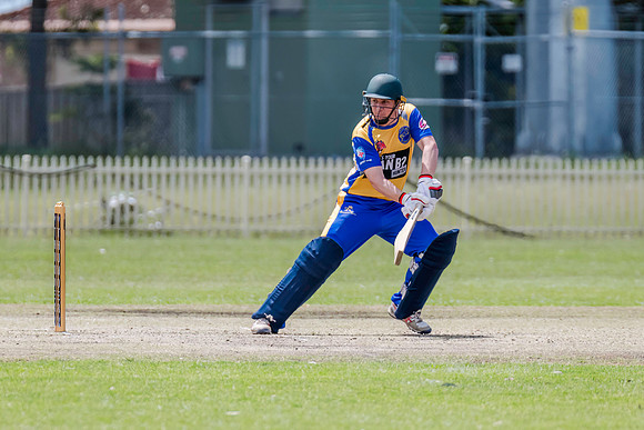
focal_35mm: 575
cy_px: 222
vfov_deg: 2.4
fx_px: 10295
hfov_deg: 3.6
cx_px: 311
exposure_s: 1/2500
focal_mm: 460
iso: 800
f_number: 6.3
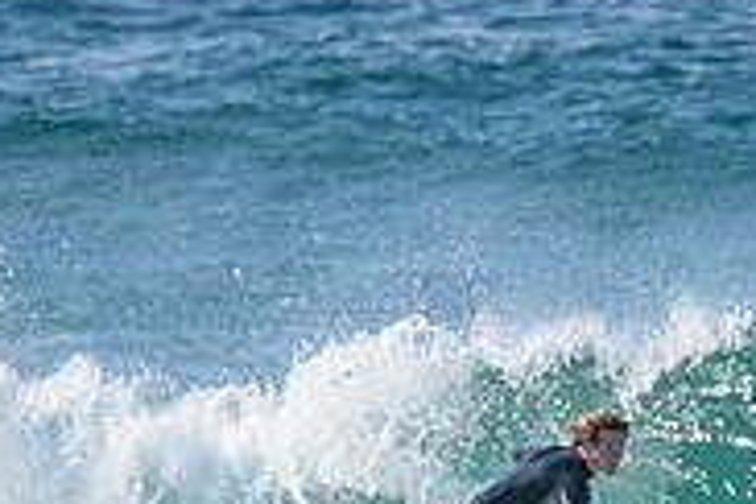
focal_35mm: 2535
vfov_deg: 0.5
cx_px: 657
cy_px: 737
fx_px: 53231
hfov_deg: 0.8
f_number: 11
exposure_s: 1/1600
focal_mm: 800
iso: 2800
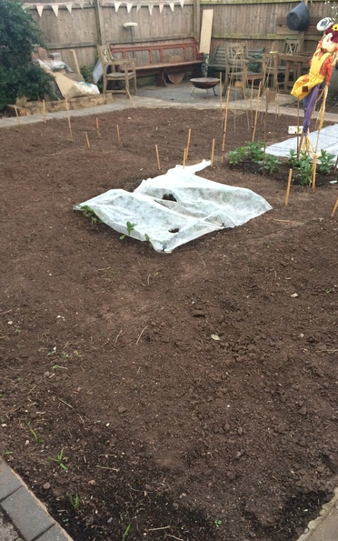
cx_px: 169
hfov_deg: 40.6
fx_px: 457
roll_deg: -0.4
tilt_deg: -30.4
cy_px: 271
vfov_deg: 61.2
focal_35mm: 31
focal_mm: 4.15
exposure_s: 1/33
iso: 80
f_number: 2.2
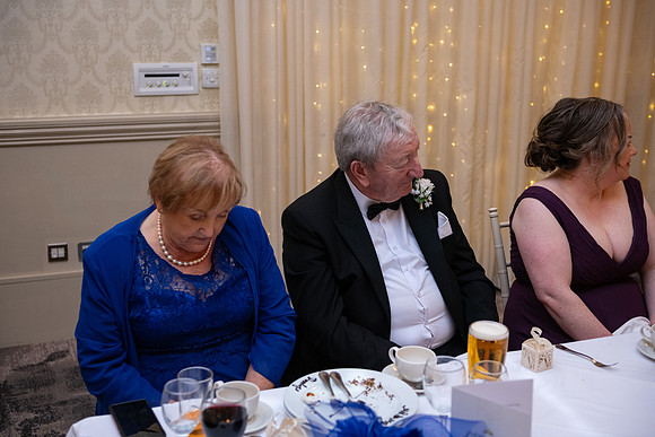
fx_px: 873
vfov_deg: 28.1
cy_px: 218
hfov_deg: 41.1
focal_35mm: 48
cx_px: 328
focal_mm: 48
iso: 1000
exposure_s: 1/160
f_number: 3.5
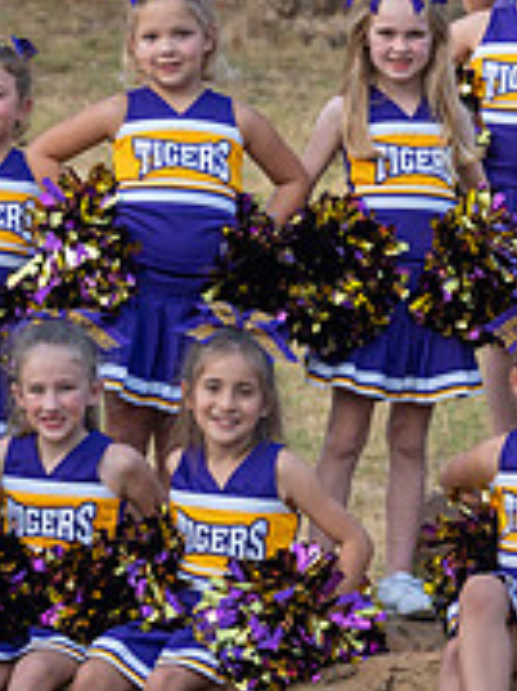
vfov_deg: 7.2
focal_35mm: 274
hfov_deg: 5.4
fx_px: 5463
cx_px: 571
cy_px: 288
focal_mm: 88
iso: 640
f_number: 4
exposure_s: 1/320
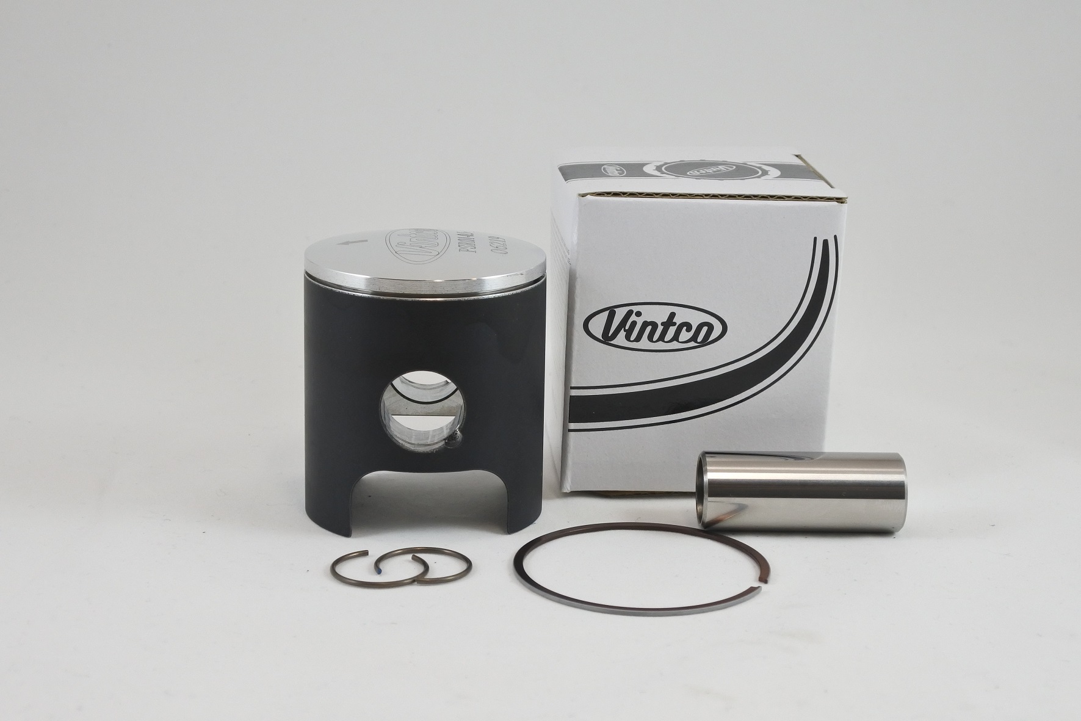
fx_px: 1561
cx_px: 540
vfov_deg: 26.0
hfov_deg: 38.2
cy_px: 360
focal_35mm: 52
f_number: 4.5
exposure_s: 1/160
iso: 400
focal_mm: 19.3
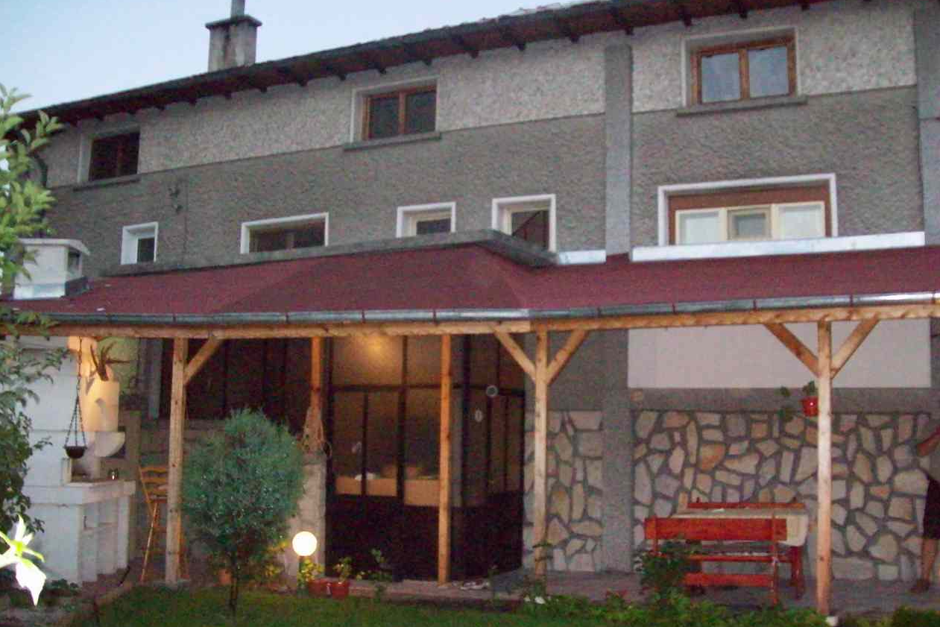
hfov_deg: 50.7
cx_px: 464
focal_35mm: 38
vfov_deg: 35.1
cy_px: 324
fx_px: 992
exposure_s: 1/64
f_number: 2.7
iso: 800
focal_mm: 6
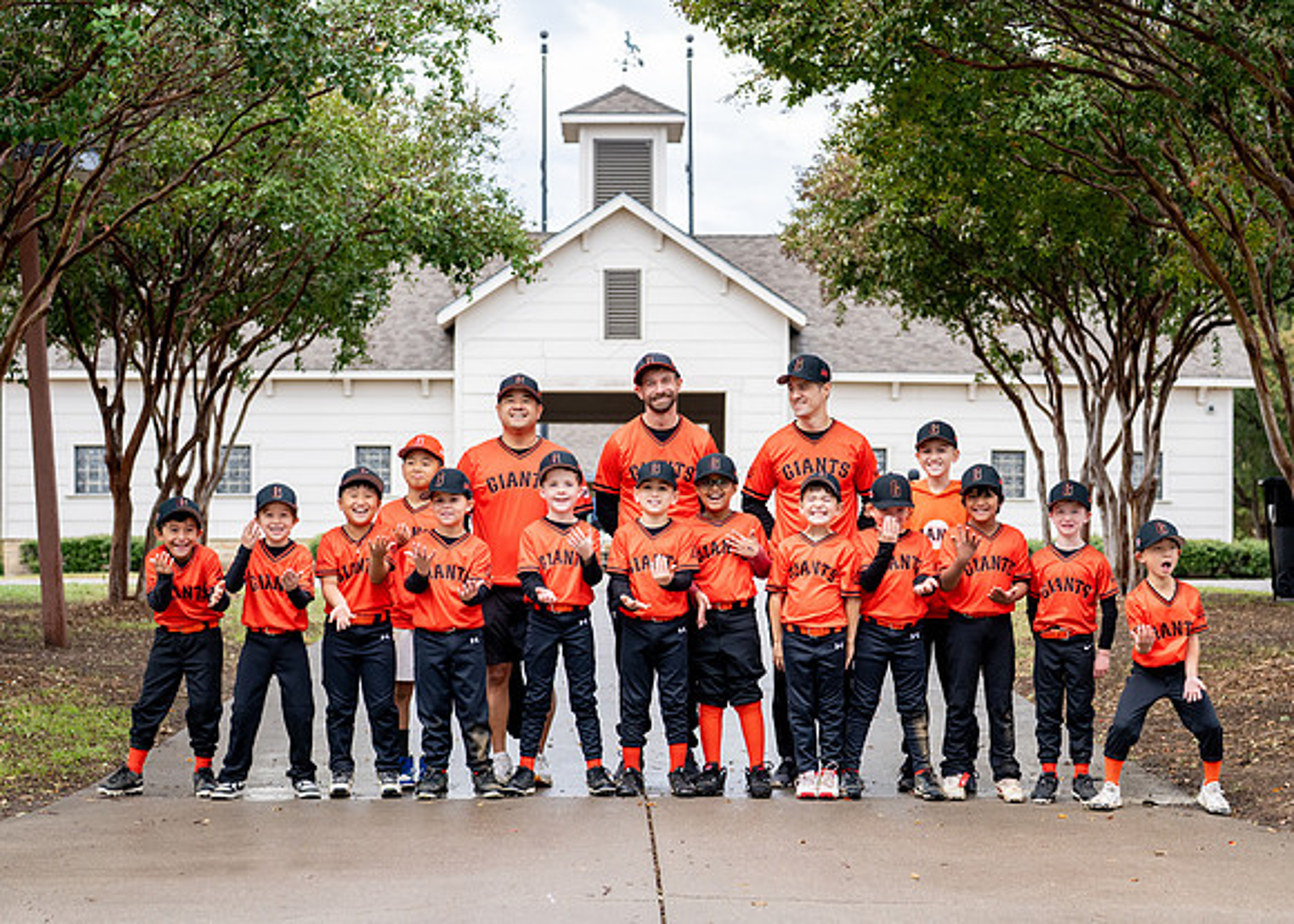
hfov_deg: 29.0
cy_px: 580
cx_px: 699
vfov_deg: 20.9
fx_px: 2503
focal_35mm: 68
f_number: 2.8
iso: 320
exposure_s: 1/1000
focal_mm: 50
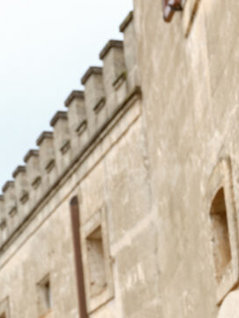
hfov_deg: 11.7
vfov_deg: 15.7
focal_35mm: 122
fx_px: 1122
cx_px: 338
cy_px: 349
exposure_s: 1/250
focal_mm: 54.6
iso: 500
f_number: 8
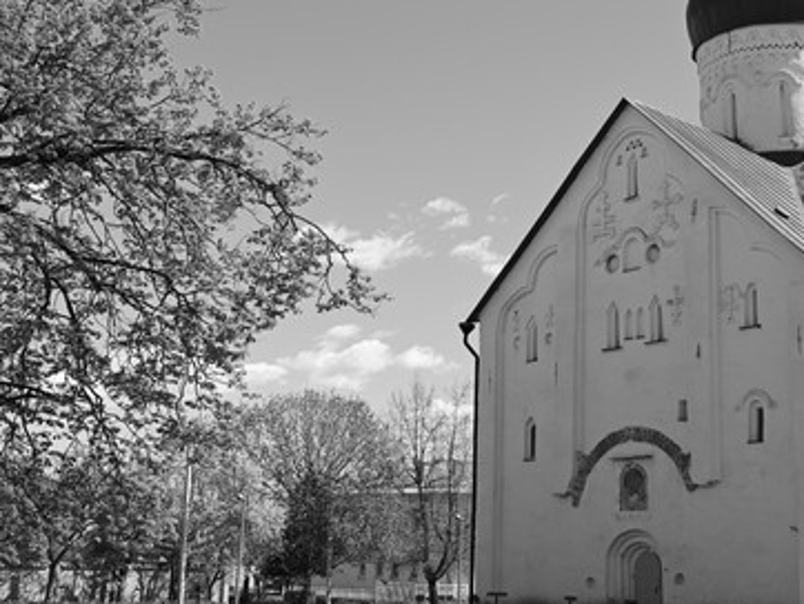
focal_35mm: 51
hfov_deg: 37.4
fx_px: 1185
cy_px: 236
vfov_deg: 28.5
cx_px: 433
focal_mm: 30
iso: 100
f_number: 5.6
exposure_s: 1/500
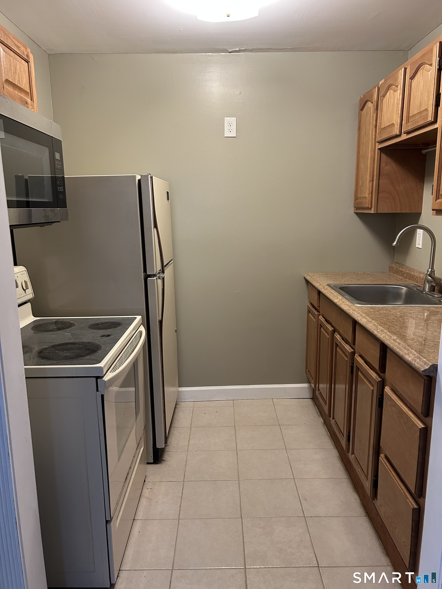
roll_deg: +0.6
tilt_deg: -11.3
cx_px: 221
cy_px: 294
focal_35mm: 26
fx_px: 443
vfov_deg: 67.3
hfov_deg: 53.1
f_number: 1.5
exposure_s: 1/60
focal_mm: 5.7
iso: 200
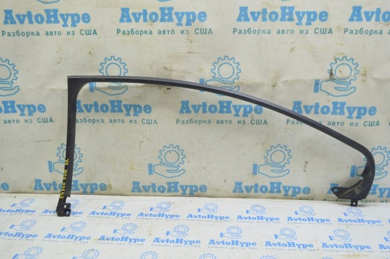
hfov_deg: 57.3
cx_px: 195
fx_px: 357
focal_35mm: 33
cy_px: 130
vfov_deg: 39.9
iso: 400
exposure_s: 1/20
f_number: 5.6
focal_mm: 22
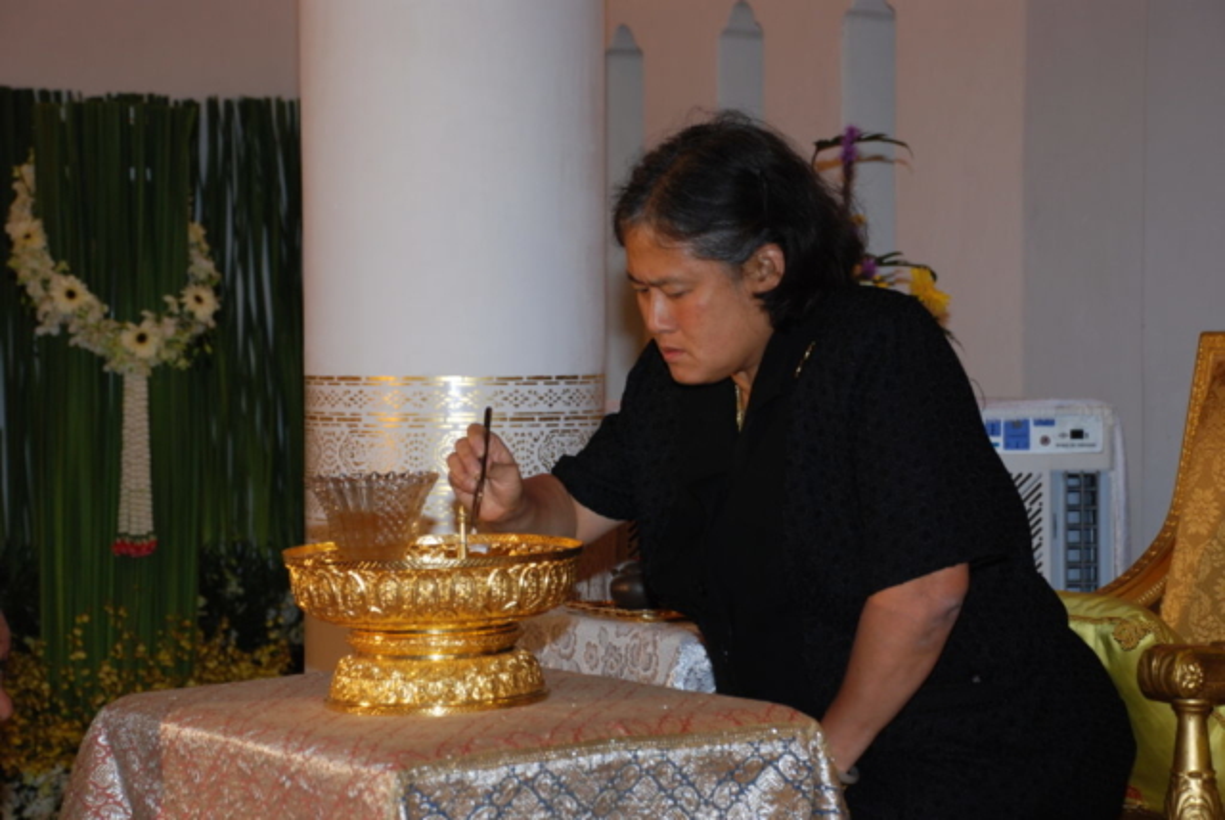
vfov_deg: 13.9
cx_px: 612
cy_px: 410
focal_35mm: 99
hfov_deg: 20.6
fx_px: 3372
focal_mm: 66
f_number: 5.3
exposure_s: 1/60
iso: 400
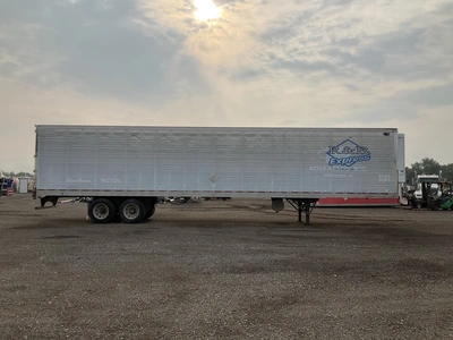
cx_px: 226
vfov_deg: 48.2
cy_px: 170
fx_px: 380
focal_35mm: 29
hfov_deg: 61.7
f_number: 1.8
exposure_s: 1/2959
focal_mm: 3
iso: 25
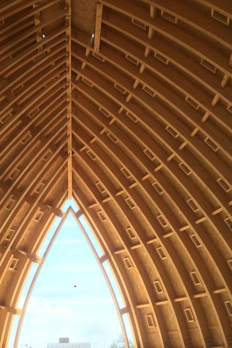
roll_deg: +0.8
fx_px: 464
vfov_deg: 40.3
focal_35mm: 48
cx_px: 68
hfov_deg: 27.8
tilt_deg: +26.7
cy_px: 102
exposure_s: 1/446
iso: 32
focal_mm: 4.15
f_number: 2.2
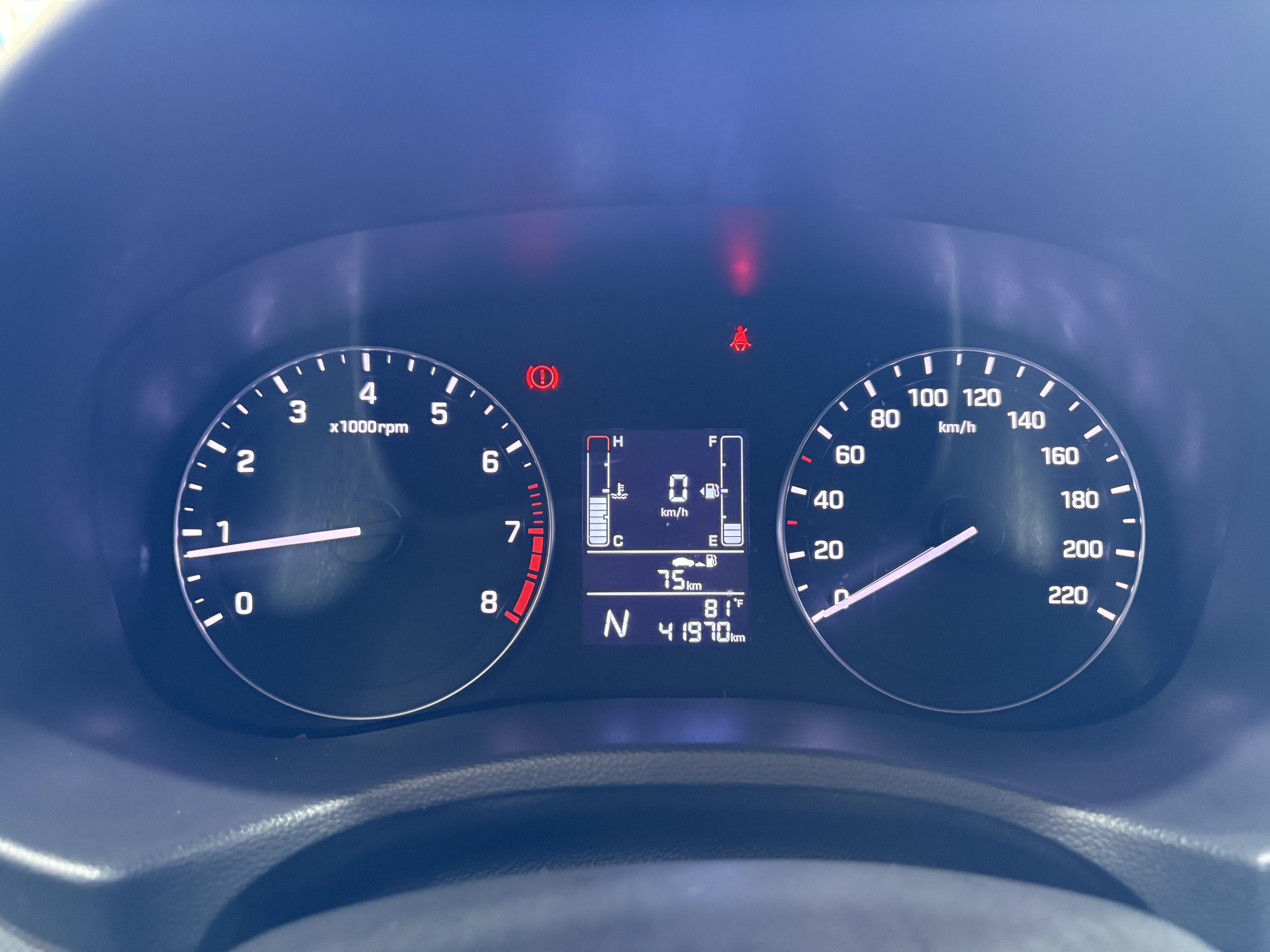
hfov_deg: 67.3
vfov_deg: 53.1
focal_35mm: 26
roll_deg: +0.5
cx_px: 635
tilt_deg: -18.3
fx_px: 954
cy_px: 476
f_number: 1.6
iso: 500
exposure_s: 1/33
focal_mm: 5.96
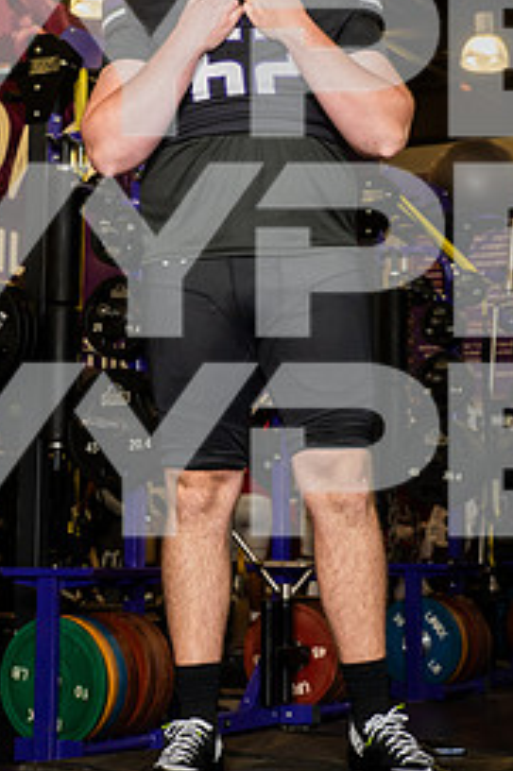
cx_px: 224
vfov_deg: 23.5
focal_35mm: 86
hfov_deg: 15.9
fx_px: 1840
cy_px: 252
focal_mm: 52
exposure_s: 1/250
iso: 500
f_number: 5.6
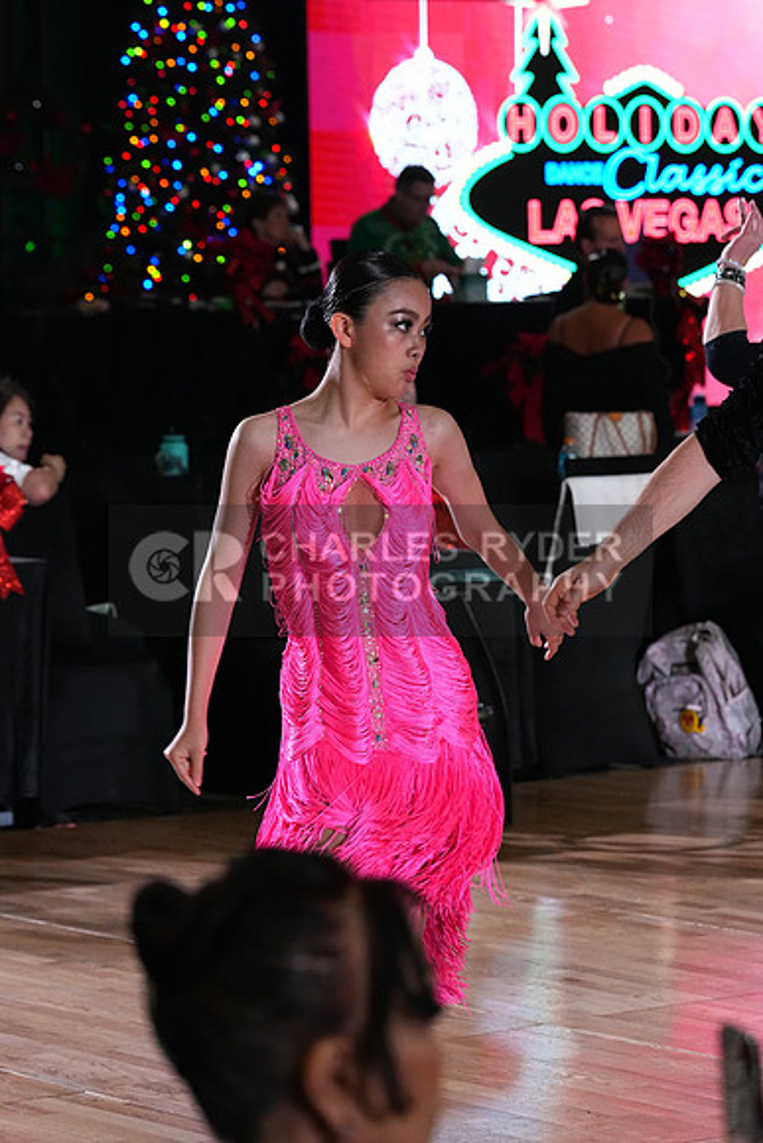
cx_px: 382
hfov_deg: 9.7
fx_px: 4480
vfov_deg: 14.5
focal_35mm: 141
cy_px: 572
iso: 8000
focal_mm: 141
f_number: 6.3
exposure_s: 1/400
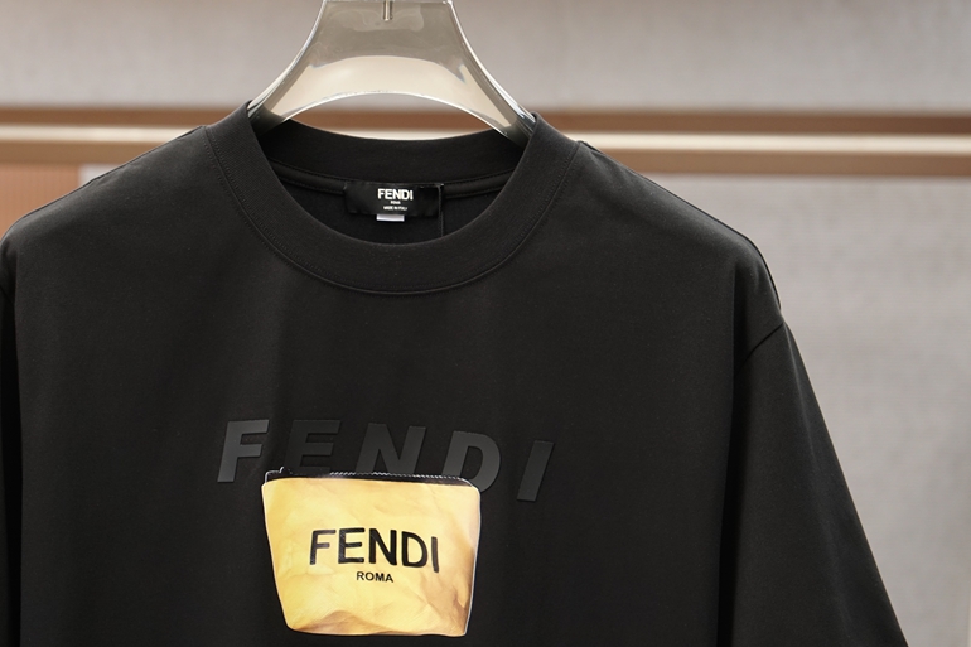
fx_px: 2723
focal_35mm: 101
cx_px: 386
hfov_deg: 20.2
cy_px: 348
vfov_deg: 13.5
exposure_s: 1/125
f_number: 3.5
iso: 320
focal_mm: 48
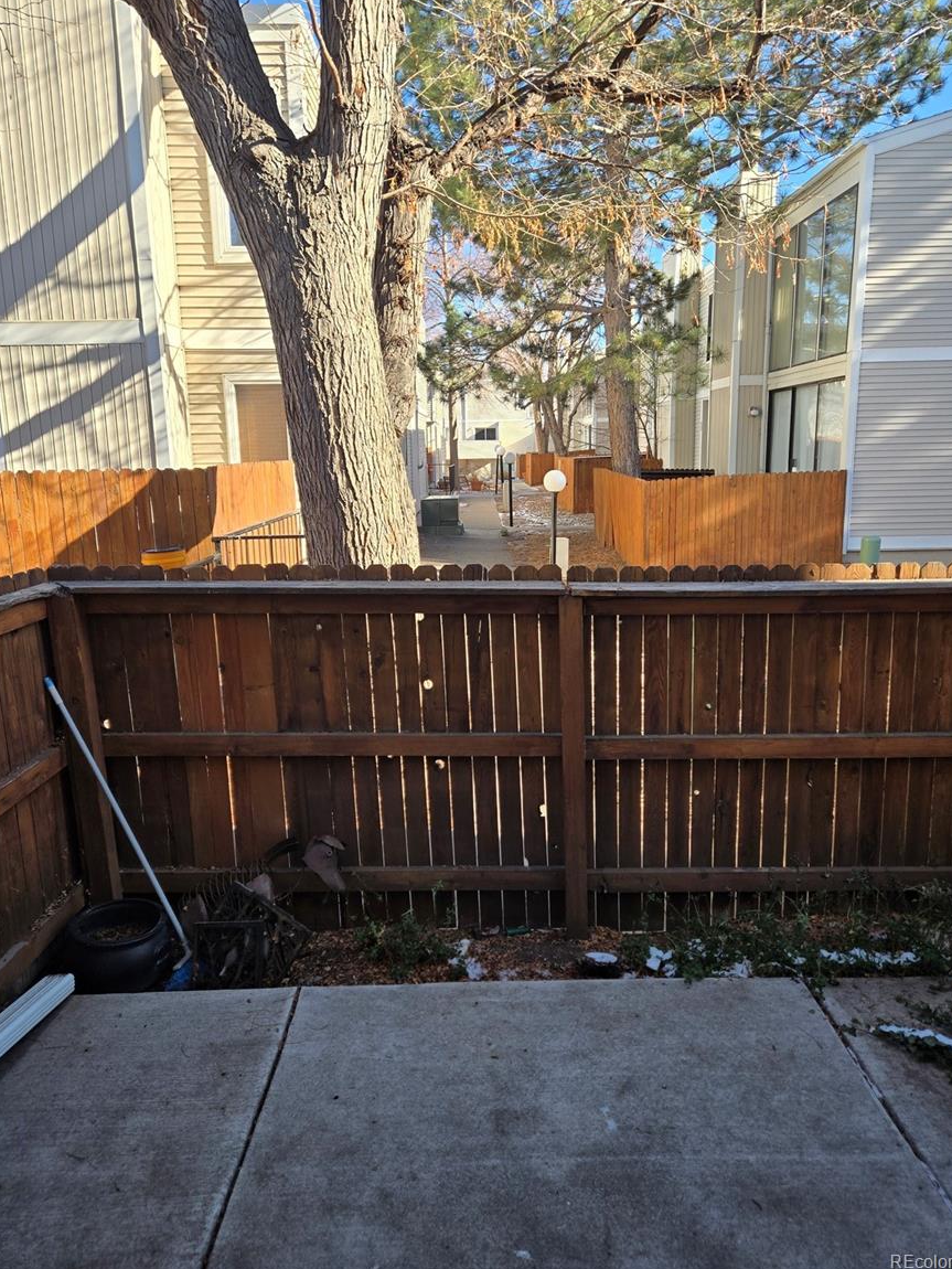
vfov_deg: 71.6
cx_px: 492
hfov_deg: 56.8
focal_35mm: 24
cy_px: 614
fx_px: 880
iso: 25
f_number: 1.8
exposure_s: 1/606
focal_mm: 5.4
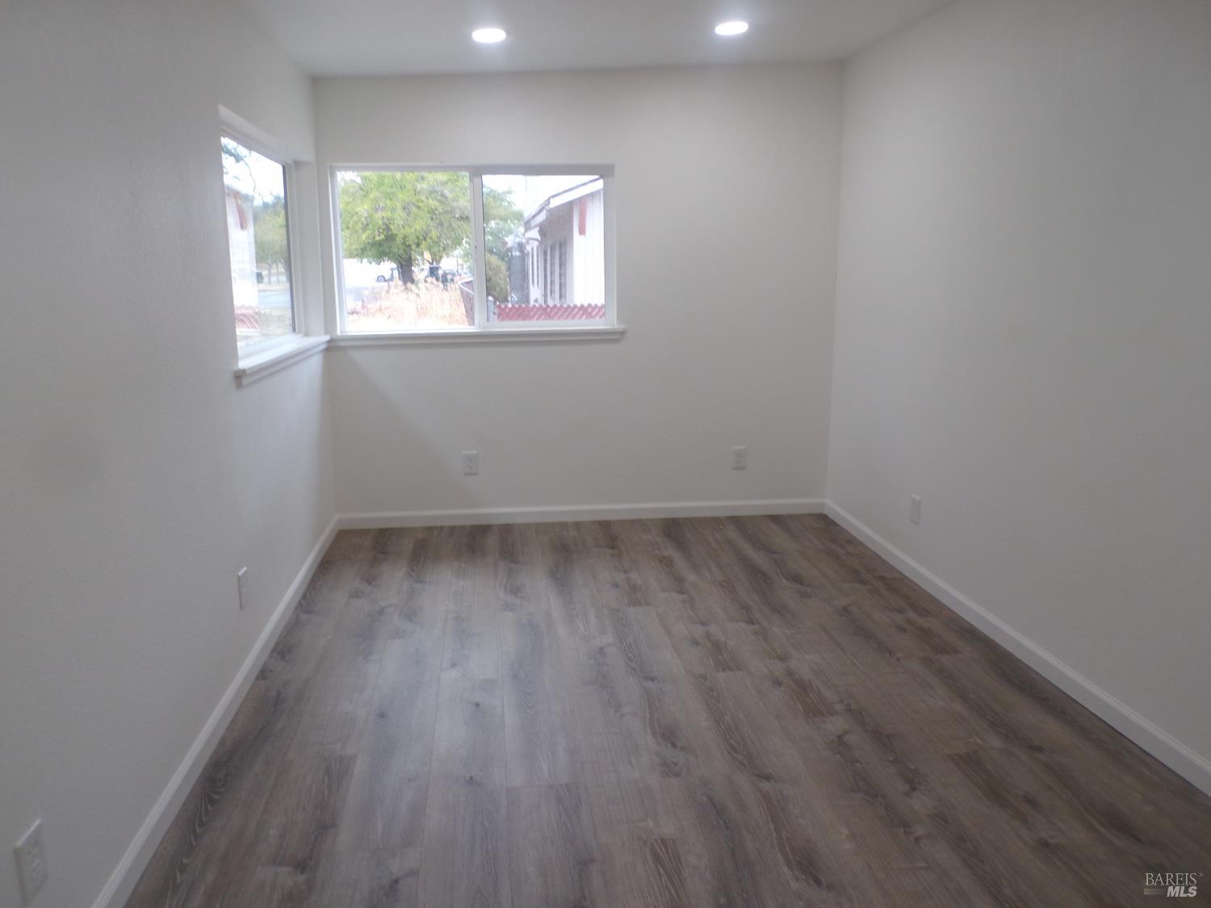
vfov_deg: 56.8
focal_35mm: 24
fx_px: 840
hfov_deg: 71.6
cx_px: 606
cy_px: 454
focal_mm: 4.3
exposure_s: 1/60
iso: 196
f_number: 3
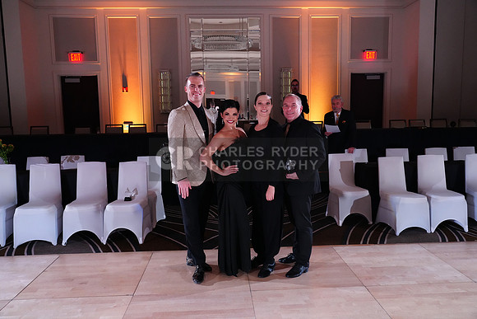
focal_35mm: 29
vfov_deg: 45.0
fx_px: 384
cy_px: 160
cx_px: 238
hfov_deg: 63.6
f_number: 4
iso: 5000
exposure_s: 1/200
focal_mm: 29
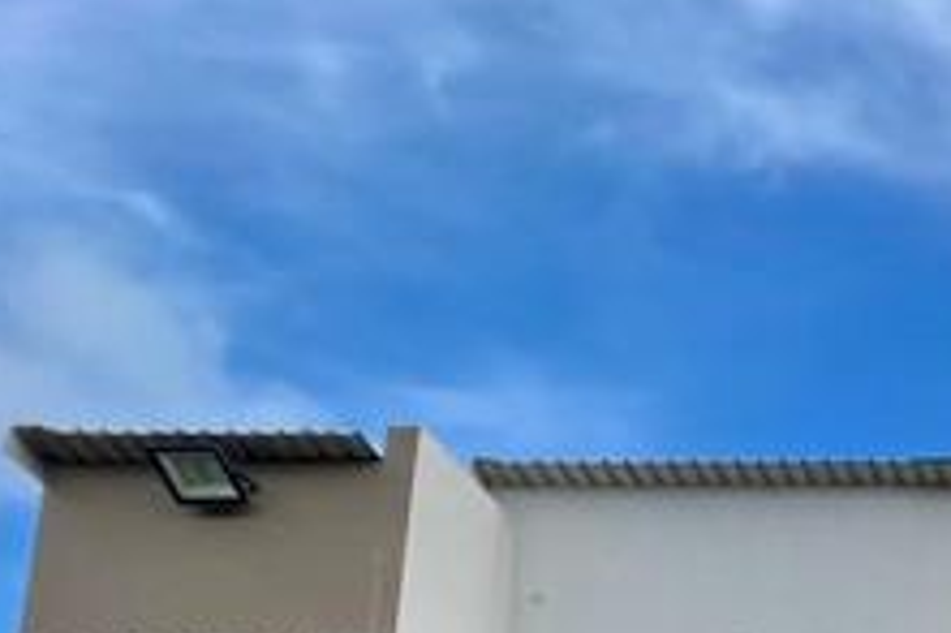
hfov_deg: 29.1
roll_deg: -0.3
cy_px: 1184
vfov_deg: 19.4
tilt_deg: +10.5
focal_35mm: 49
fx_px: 1293
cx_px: 1351
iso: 32
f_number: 1.8
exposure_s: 1/490
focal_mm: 1.57
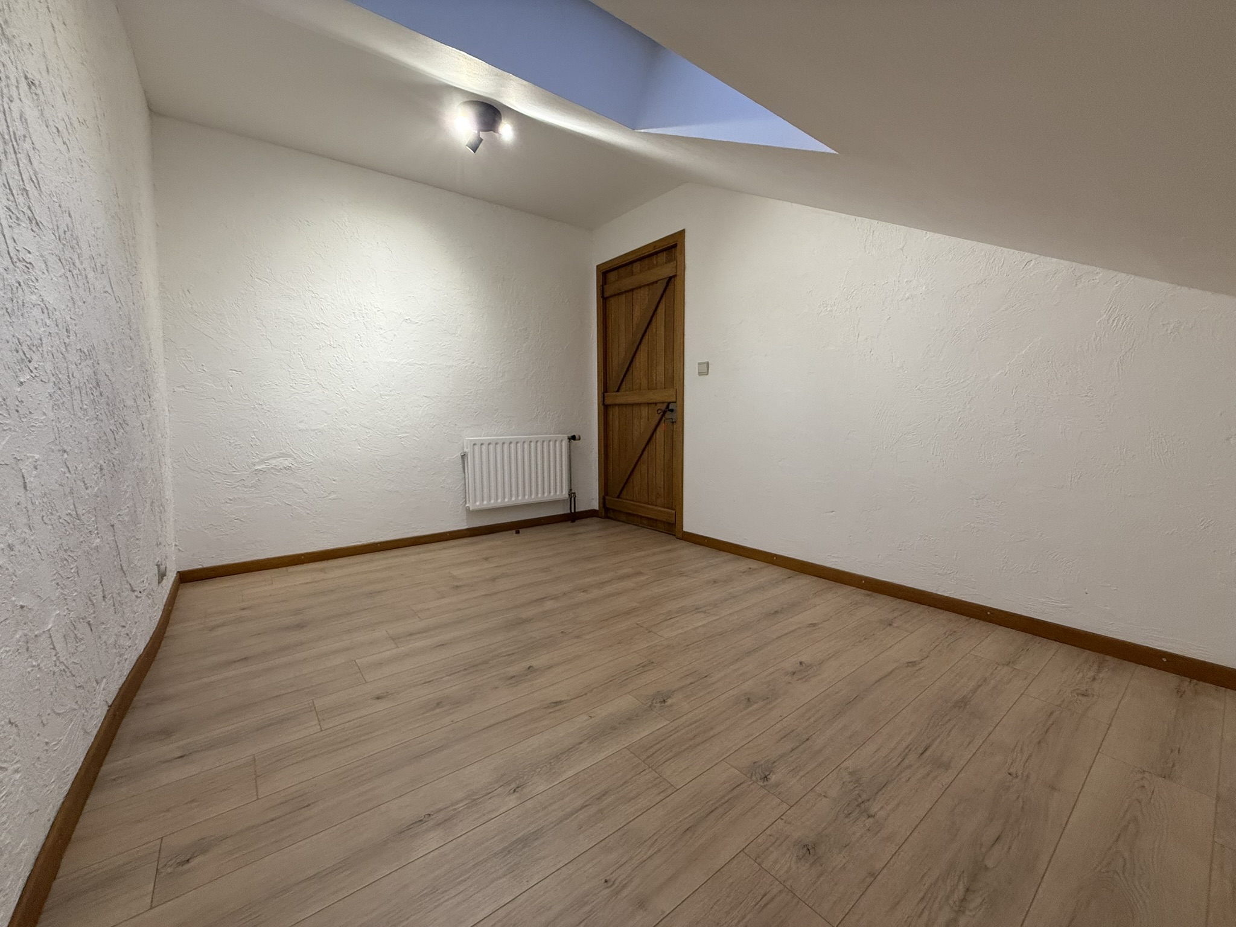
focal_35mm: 14
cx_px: 618
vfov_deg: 85.7
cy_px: 464
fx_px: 500
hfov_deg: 102.1
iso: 320
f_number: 2.2
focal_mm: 2.22
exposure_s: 1/100
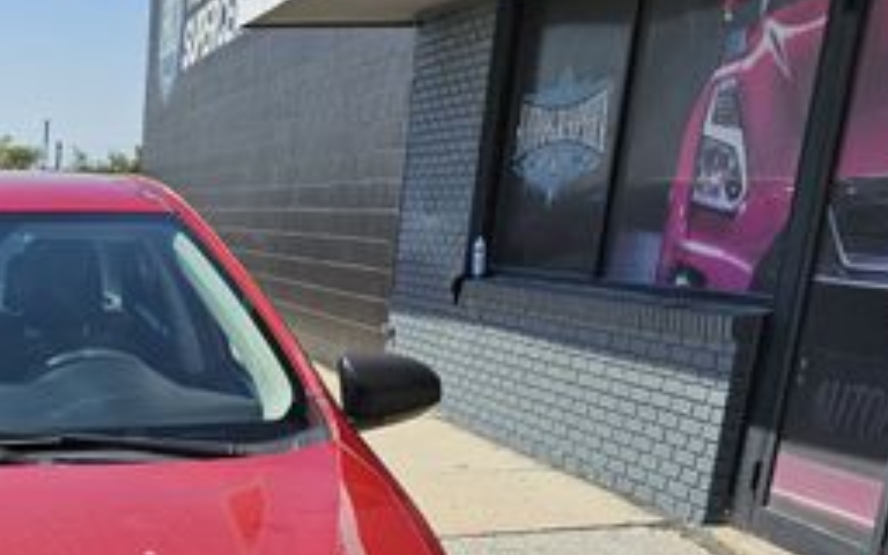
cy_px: 732
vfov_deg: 19.5
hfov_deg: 29.7
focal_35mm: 61
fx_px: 1476
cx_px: -114
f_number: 1.7
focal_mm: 6.3
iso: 10
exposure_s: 1/748
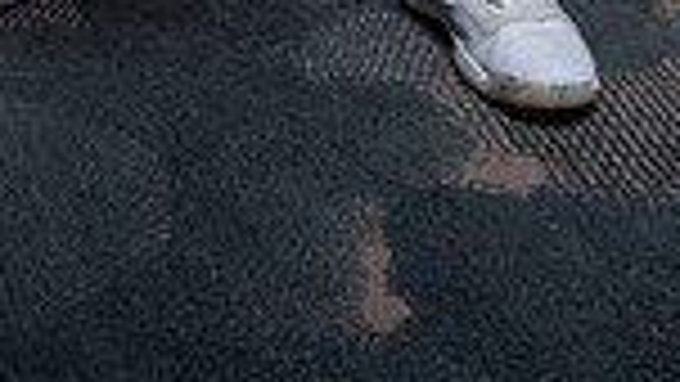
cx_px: 198
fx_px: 1407
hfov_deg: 26.9
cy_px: -616
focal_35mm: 78
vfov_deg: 11.7
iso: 100
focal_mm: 25
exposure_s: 1/125
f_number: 5.6
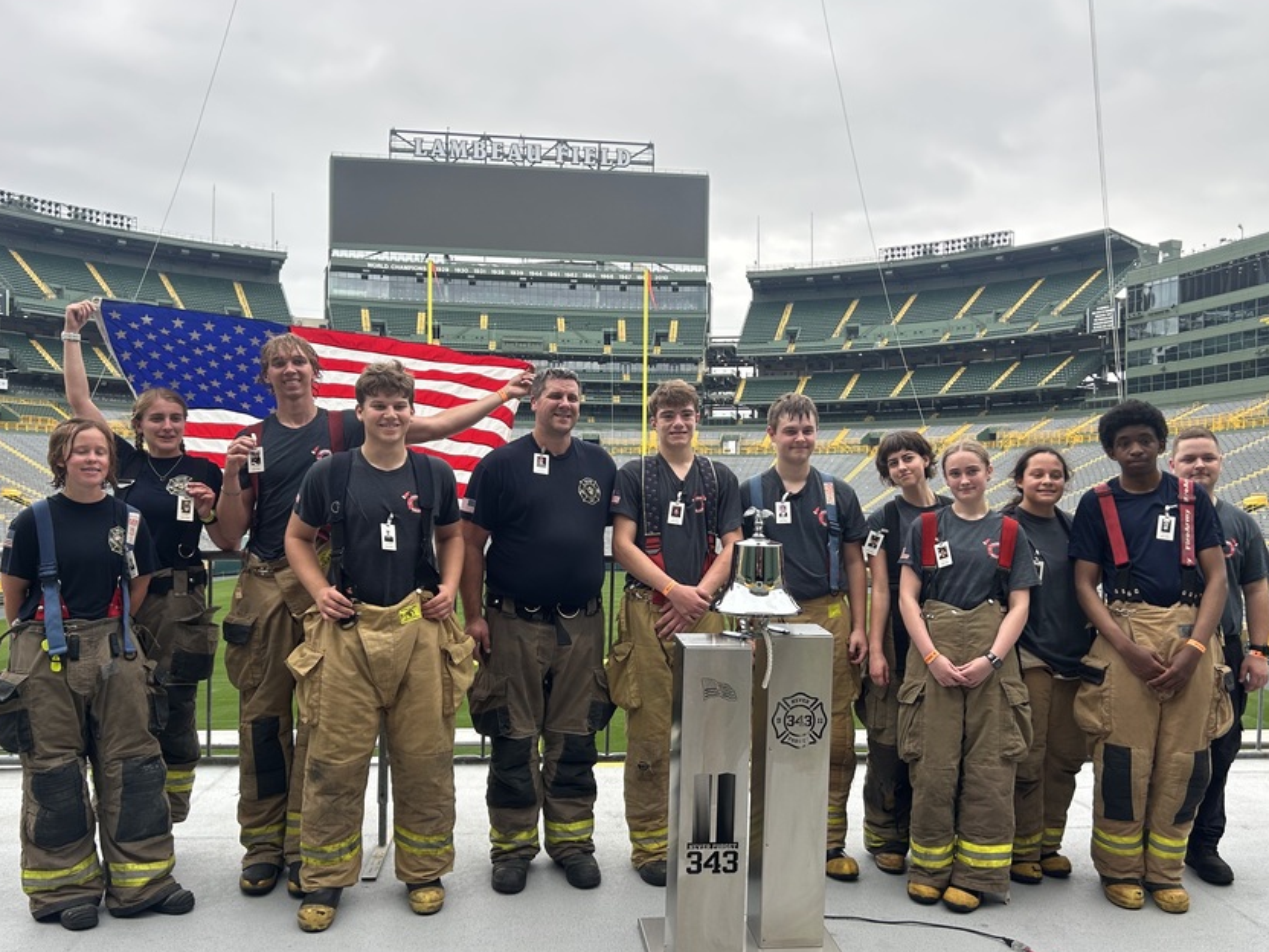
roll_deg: -0.3
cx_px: 648
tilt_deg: -0.9
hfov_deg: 56.8
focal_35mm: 32
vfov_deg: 44.1
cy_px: 520
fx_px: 1173
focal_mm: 5.7
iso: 40
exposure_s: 1/291
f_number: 1.5
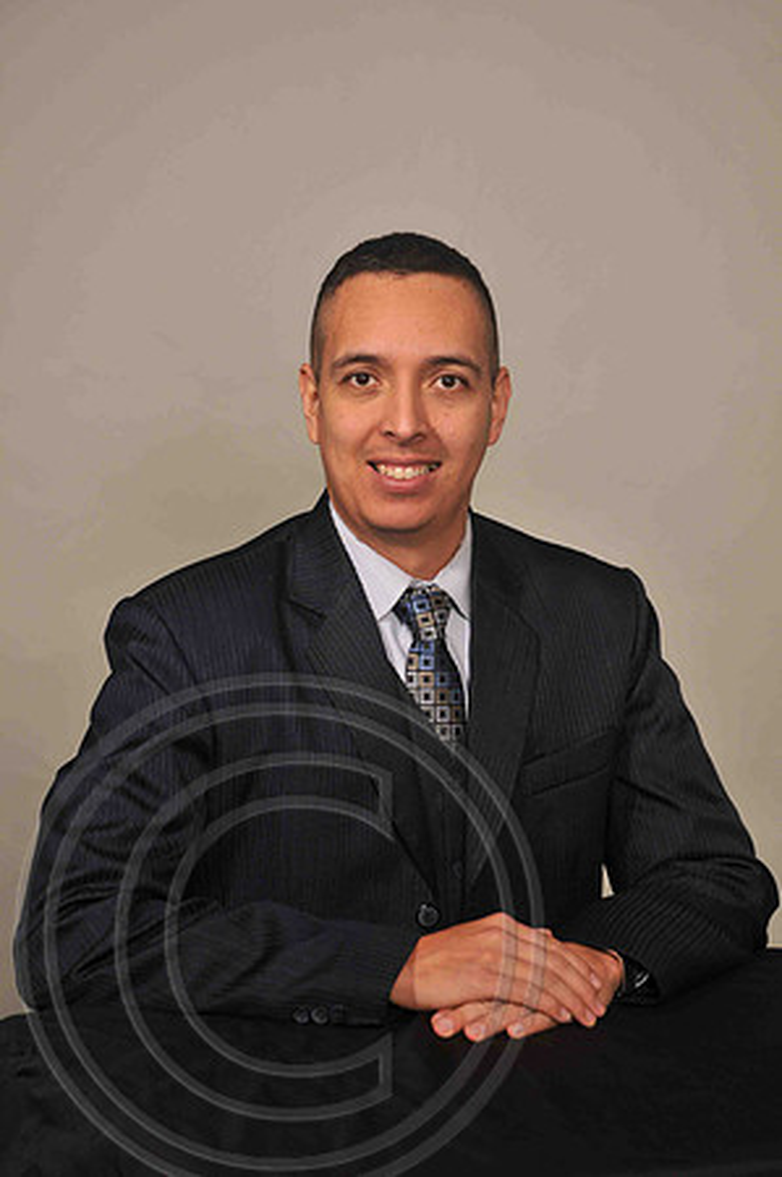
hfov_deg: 17.5
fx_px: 2547
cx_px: 391
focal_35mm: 78
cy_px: 588
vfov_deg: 26.0
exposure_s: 1/60
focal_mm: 52
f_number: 6.3
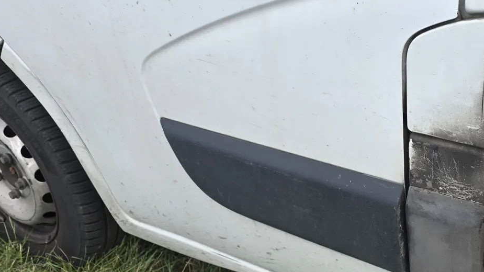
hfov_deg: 38.7
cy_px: 184
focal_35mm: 52
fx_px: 667
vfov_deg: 22.9
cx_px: 370
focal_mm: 6.3
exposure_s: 1/270
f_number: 1.7
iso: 12
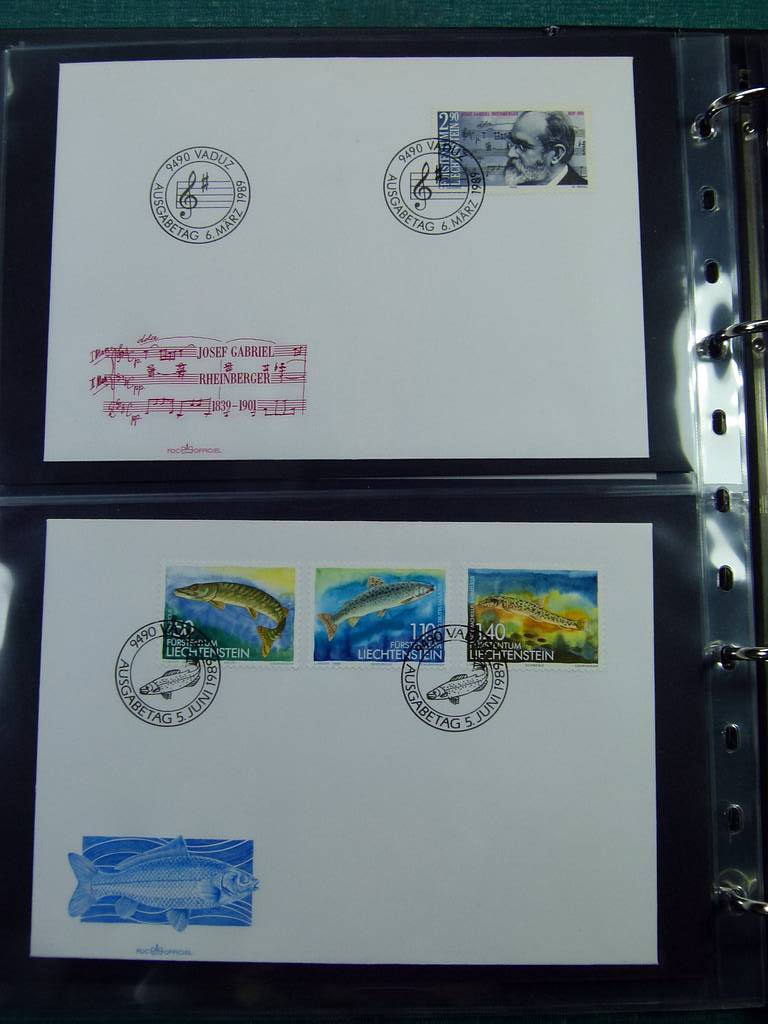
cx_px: 384
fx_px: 1183
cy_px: 512
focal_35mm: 40
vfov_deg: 46.8
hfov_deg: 36.0
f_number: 4
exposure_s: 1/125
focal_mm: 7.3
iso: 100
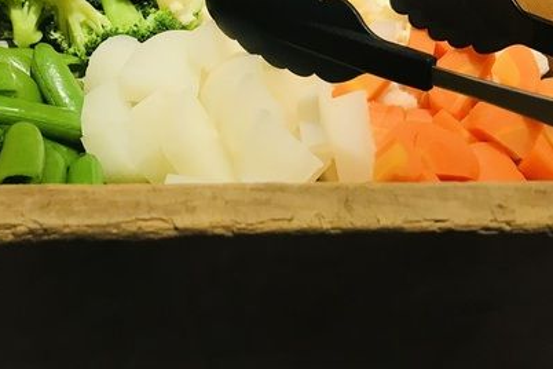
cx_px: 189
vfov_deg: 22.5
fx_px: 906
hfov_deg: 33.7
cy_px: 43
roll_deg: -5.9
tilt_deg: -36.4
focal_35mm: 59
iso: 40
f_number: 1.8
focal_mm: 3.99
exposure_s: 1/20
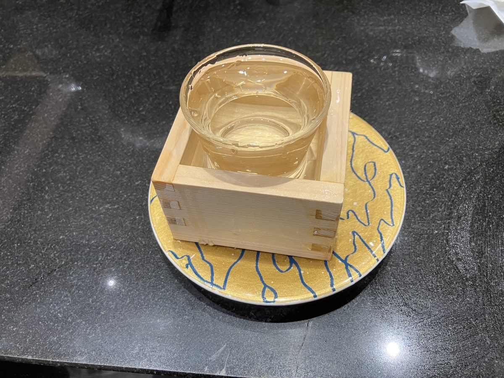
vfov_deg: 49.7
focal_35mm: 28
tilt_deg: -53.2
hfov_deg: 63.4
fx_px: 408
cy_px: 189
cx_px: 252
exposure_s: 1/60
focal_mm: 3.99
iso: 50
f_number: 1.8
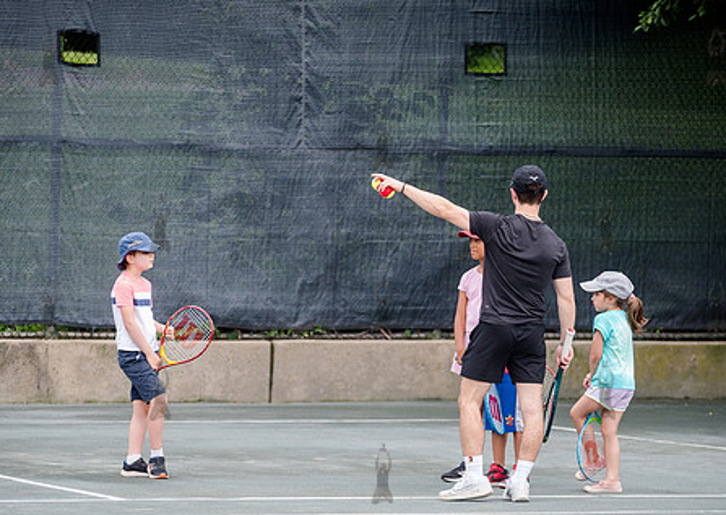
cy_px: 305
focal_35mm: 262
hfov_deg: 7.7
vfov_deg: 5.5
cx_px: 478
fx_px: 5389
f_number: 5
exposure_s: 1/320
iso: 250
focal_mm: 170
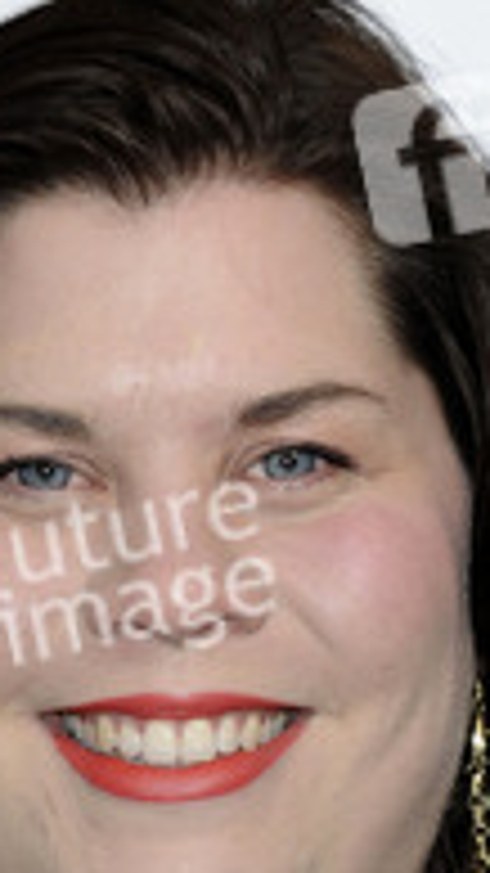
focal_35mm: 279
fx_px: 6450
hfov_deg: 4.4
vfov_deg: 7.7
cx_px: 178
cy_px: 814
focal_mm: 86
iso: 320
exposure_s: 1/200
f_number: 4.5
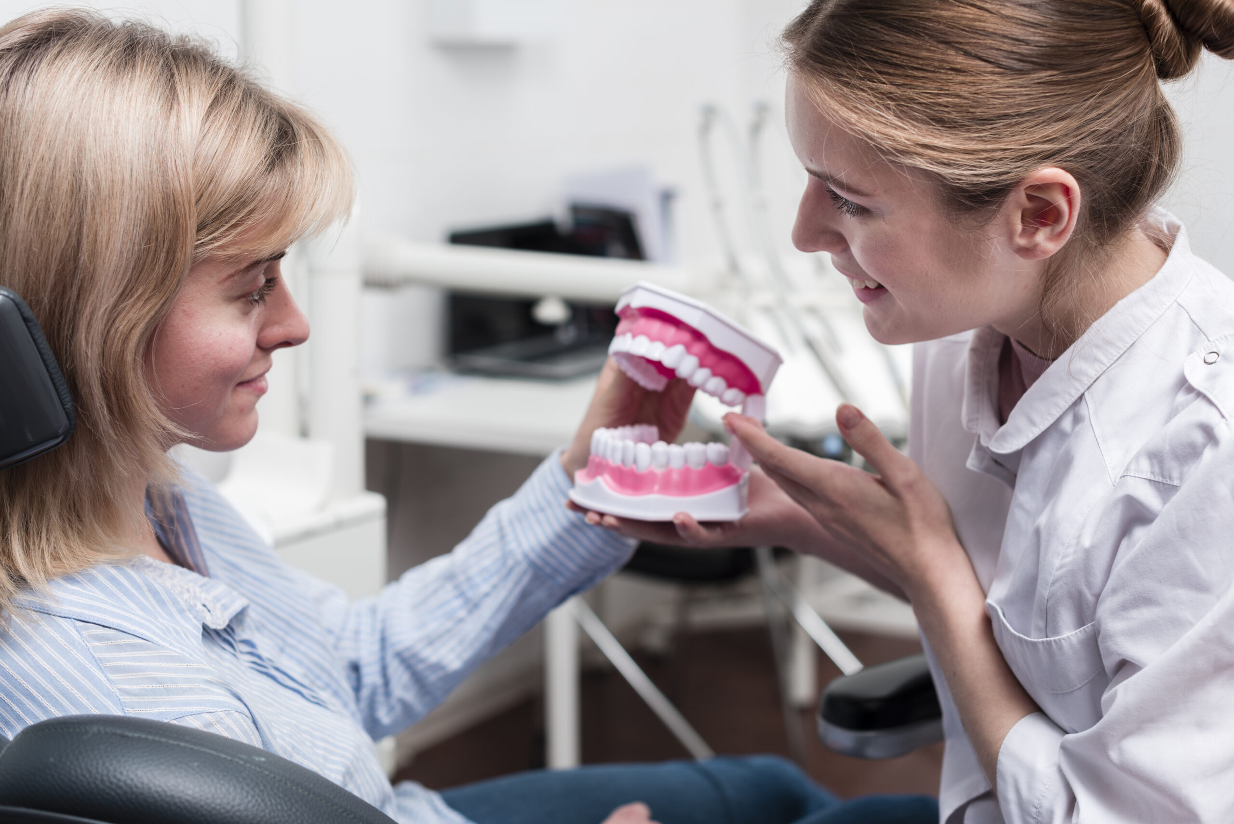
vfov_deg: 27.0
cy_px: 412
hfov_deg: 39.6
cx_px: 617
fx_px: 1714
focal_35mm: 50
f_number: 3.5
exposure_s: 1/160
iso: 64
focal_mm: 50
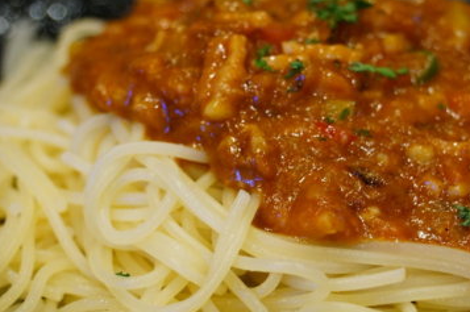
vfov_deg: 11.7
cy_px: 174
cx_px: 284
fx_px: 1525
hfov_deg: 17.5
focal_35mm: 117
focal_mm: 58
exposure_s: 1/40
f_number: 5.6
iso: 3200
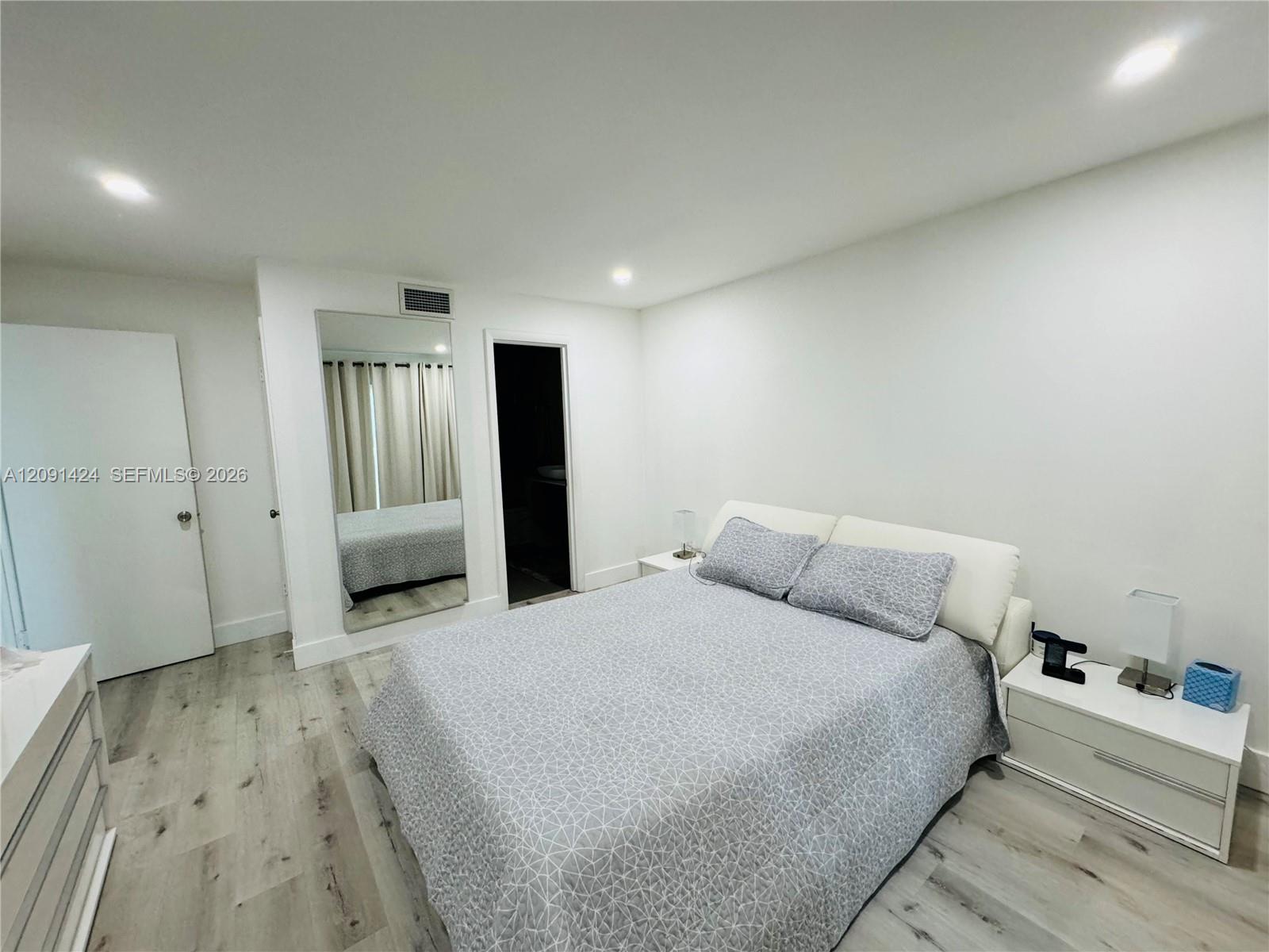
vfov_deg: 85.7
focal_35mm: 14
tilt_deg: -6.8
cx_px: 634
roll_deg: +2.8
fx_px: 513
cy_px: 476
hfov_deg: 102.1
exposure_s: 1/120
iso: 320
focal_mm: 2.22
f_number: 2.2
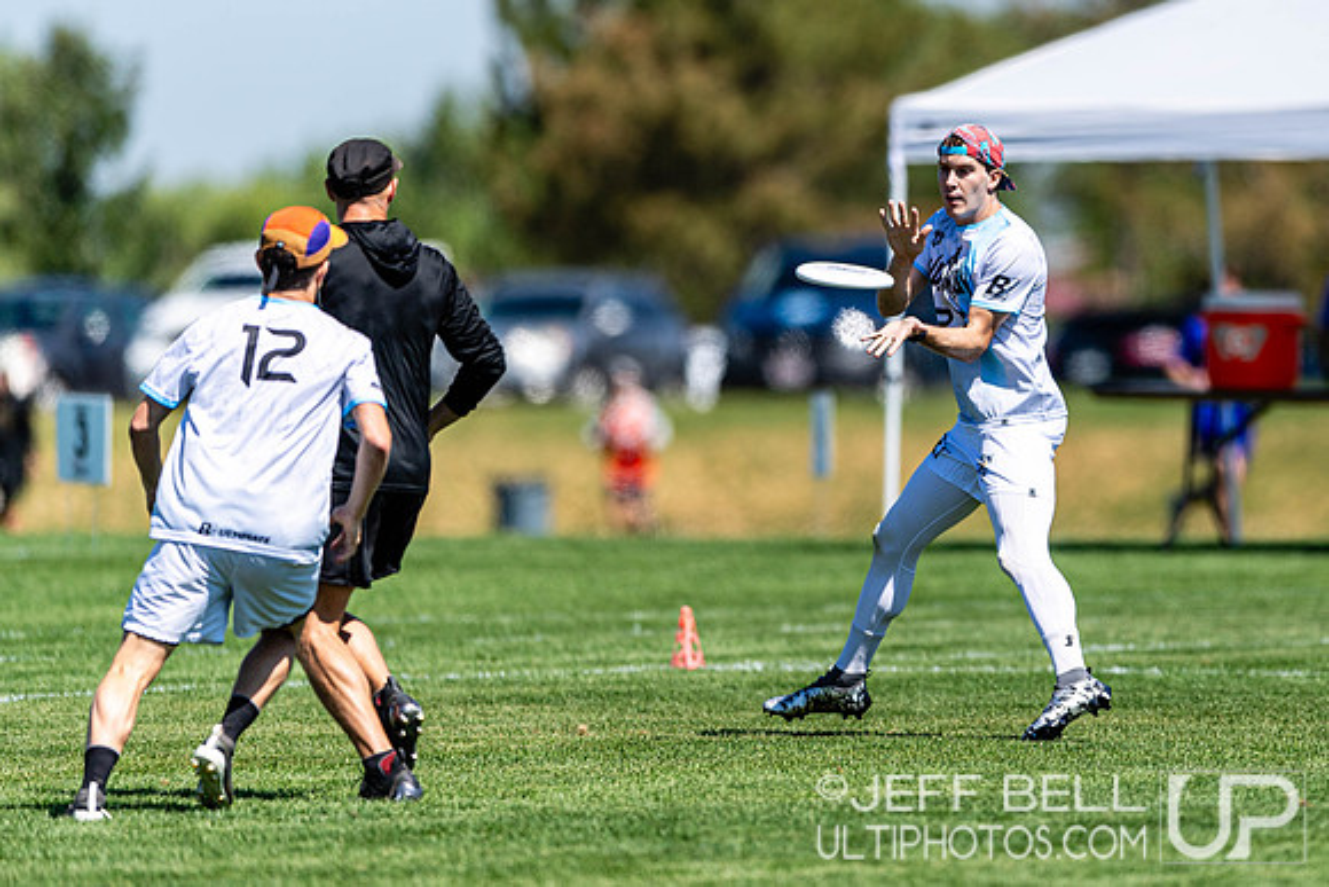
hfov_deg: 3.3
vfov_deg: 2.2
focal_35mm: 632
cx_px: 1047
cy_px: 326
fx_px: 23319
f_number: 2.8
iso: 100
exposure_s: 1/3200
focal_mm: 400
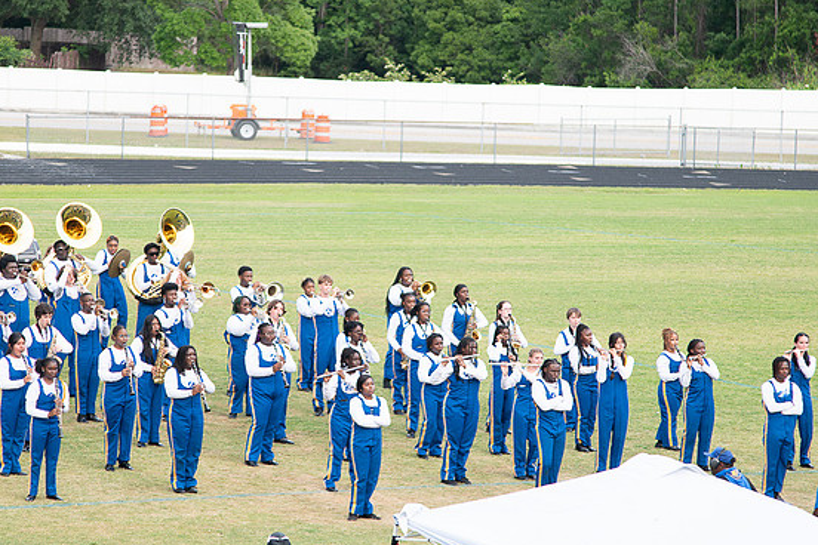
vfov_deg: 7.0
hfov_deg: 10.5
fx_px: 4430
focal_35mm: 195
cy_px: 260
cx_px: 362
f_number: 4
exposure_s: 1/200
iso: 100
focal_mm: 110
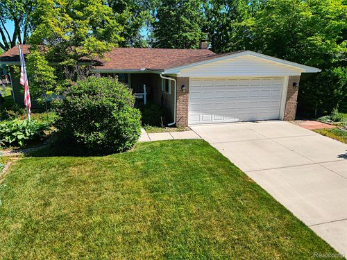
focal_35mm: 24
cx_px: 174
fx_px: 241
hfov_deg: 71.6
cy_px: 130
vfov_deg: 56.8
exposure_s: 1/2500
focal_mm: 6.7
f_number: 1.7
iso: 130
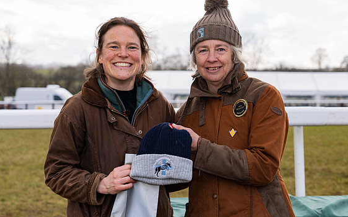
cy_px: 128
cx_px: 214
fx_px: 787
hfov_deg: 24.9
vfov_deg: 15.7
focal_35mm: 83
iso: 400
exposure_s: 1/250
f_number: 5
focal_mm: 60
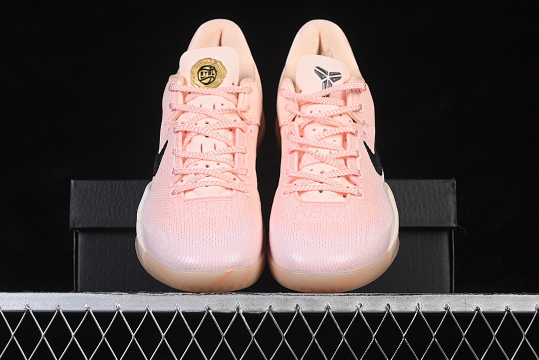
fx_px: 1123
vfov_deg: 18.2
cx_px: 270
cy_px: 180
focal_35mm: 75
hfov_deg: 27.0
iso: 160
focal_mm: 50
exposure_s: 1/80
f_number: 8
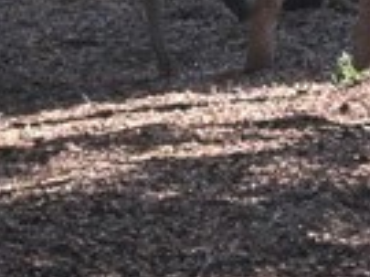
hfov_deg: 8.6
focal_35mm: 228
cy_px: -107
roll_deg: -1.5
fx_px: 2435
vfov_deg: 6.4
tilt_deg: -18.0
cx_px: -110
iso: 50
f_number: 1.78
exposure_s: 1/173
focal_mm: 6.86
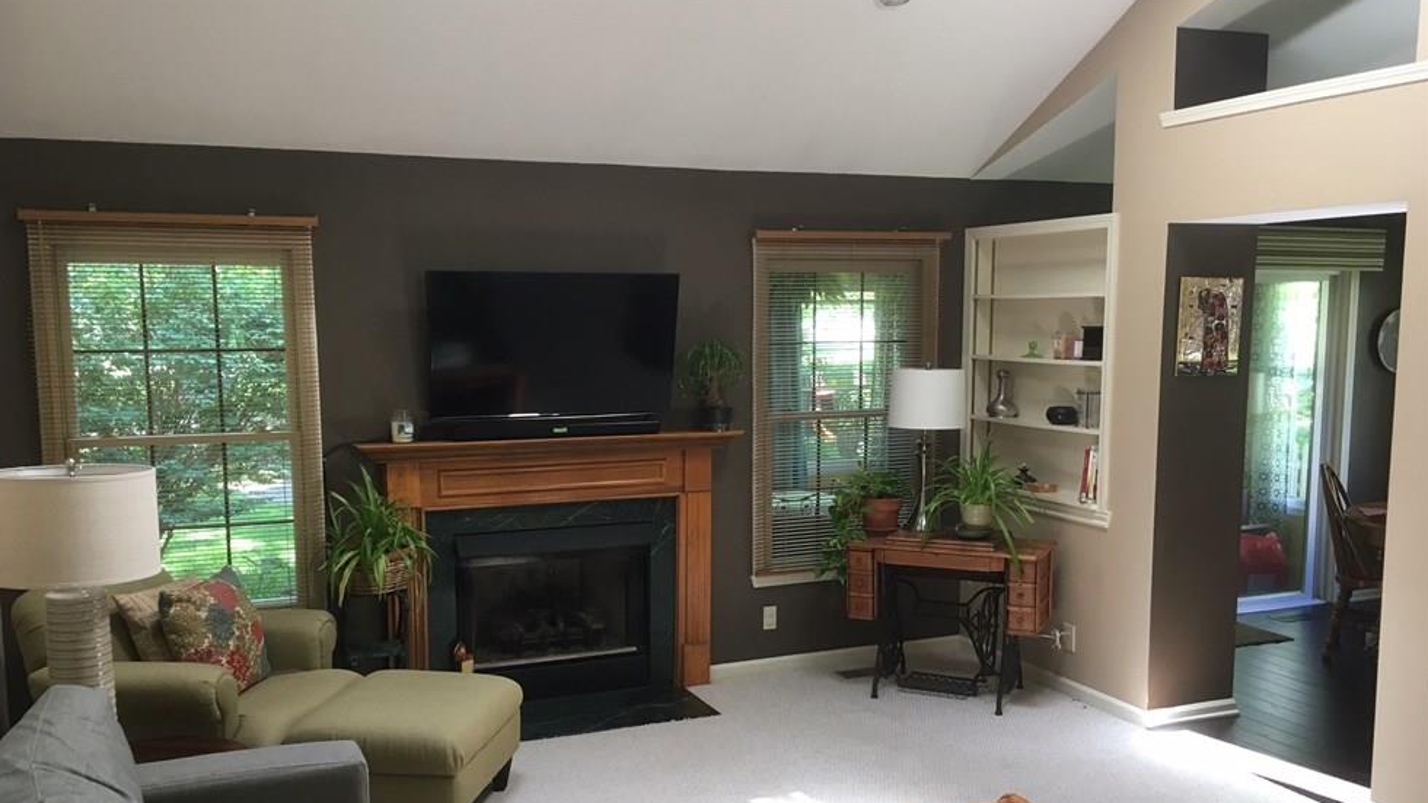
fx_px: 1249
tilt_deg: -7.2
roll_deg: -0.6
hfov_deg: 59.5
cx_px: 688
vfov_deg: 35.5
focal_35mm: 33
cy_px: 469
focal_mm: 4.15
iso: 80
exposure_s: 1/30
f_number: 2.2
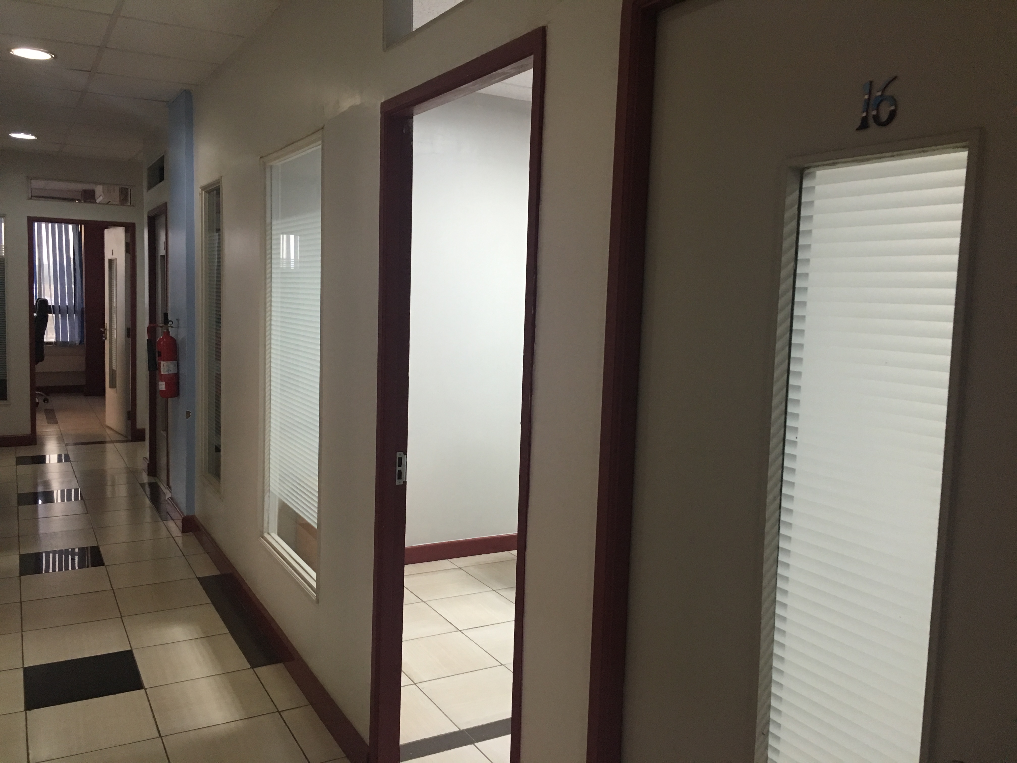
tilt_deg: -5.1
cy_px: 382
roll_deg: -2.6
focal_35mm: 29
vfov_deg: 48.2
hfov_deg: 61.7
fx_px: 852
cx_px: 508
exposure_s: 1/17
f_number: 2.2
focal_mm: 4.15
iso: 80
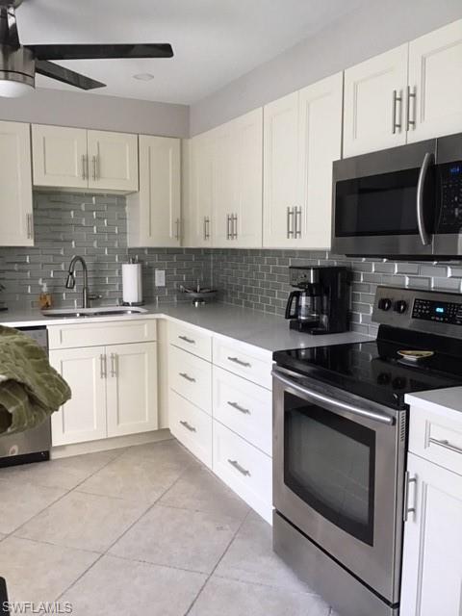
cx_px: 231
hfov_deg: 45.4
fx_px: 552
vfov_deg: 58.4
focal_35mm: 31
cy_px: 308
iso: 80
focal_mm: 3.3
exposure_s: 1/30
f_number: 2.4
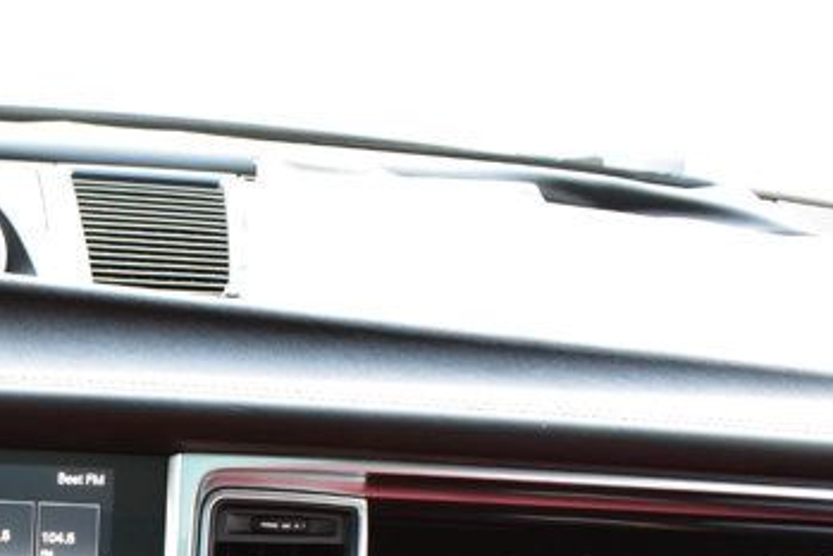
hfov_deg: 21.5
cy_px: 659
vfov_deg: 15.0
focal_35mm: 88
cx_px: -153
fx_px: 2037
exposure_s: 1/15
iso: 800
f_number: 6.3
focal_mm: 20
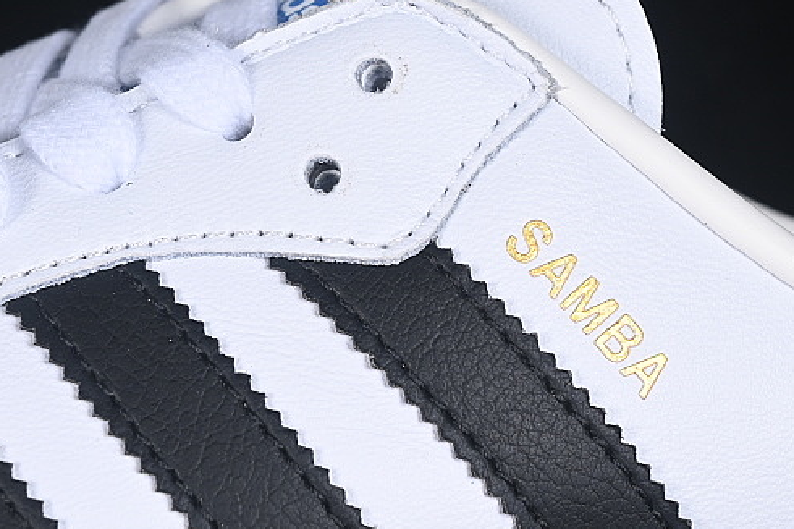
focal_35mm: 165
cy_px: 269
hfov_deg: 12.4
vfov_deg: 8.3
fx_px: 3638
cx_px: 482
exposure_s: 1/80
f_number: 7.1
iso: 160
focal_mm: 50
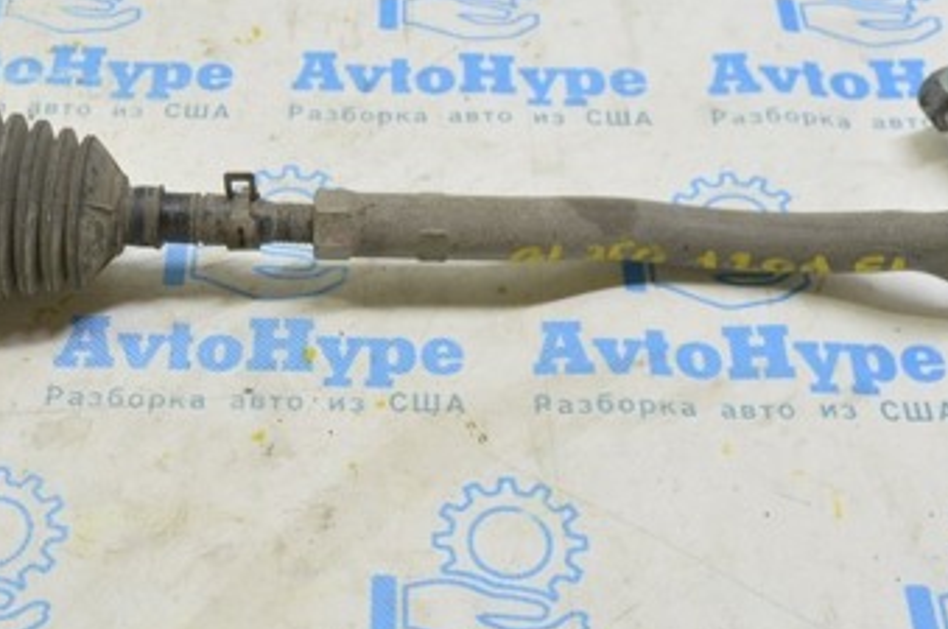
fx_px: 1788
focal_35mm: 68
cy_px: 169
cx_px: 296
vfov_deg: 19.8
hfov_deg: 29.4
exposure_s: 1/20
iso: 400
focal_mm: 24
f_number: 5.6
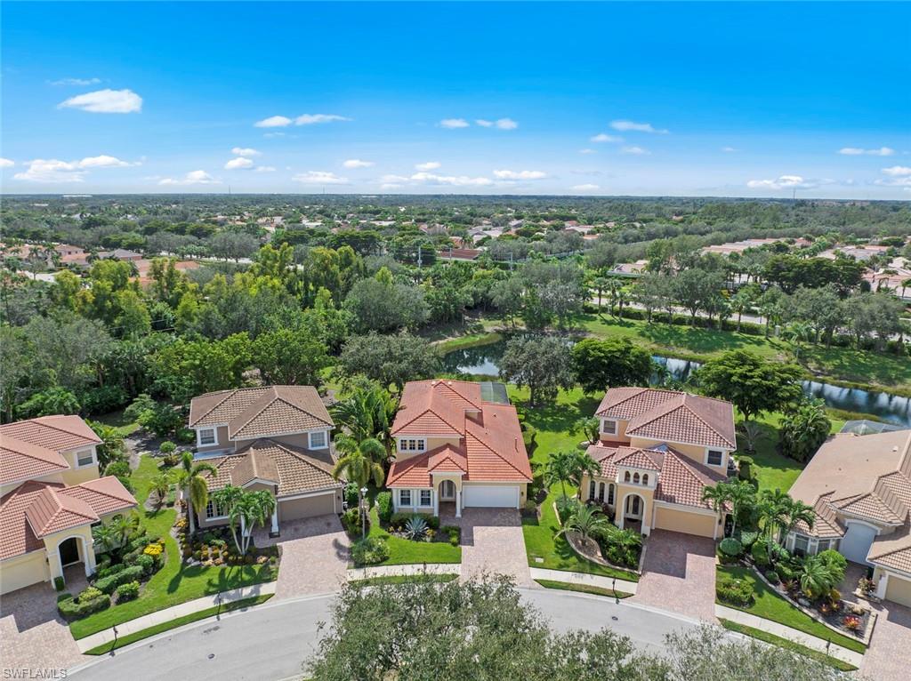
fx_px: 631
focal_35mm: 24
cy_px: 340
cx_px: 456
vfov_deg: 56.7
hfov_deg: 71.6
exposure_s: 1/4000
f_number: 2.8
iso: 200
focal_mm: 12.29
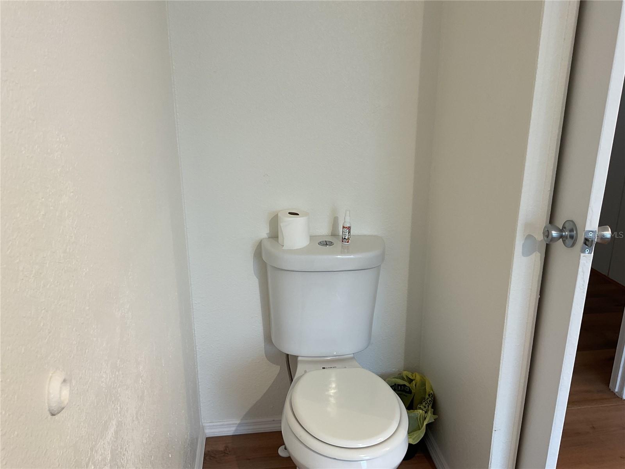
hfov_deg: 61.7
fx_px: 524
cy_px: 234
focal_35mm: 29
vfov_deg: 48.2
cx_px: 312
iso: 32
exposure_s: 1/60
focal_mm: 3
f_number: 1.8
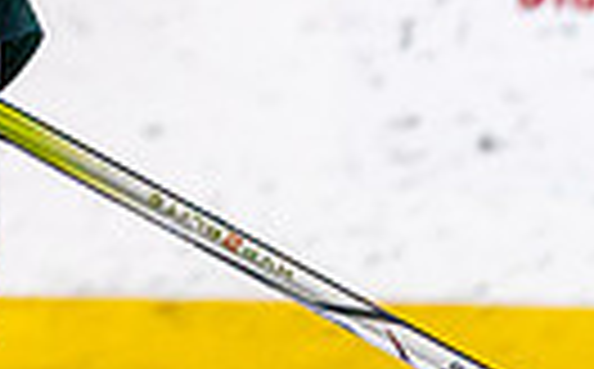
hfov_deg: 2.1
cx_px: -634
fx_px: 16193
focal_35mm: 1002
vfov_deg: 1.3
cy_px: -573
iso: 3200
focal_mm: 200
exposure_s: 1/1250
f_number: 2.8
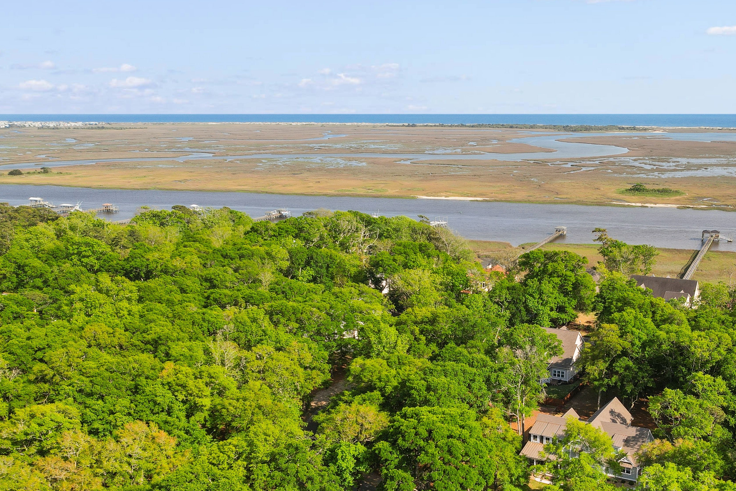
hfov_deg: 52.1
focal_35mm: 36
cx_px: 492
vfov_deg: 36.4
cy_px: 340
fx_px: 736
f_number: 2.8
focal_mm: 8.38
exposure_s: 1/320
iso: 100
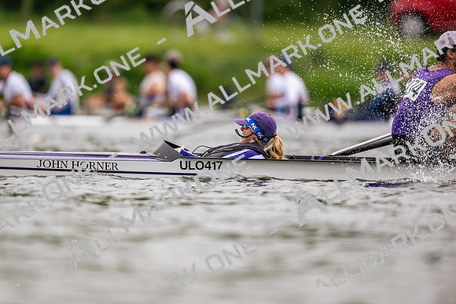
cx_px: 228
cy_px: 152
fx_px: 7601
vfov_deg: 2.3
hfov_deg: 3.4
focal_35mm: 600
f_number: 4
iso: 1000
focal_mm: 600
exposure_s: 1/2000
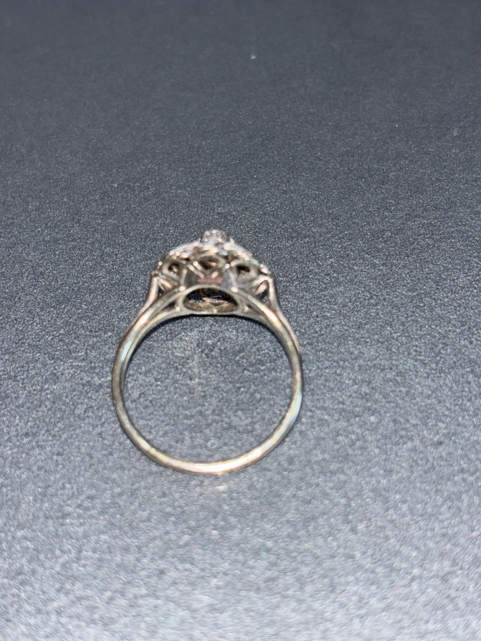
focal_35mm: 52
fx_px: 963
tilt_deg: -54.2
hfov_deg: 28.0
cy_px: 320
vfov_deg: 36.8
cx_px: 240
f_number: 1.6
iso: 40
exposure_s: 1/69
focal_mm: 5.96
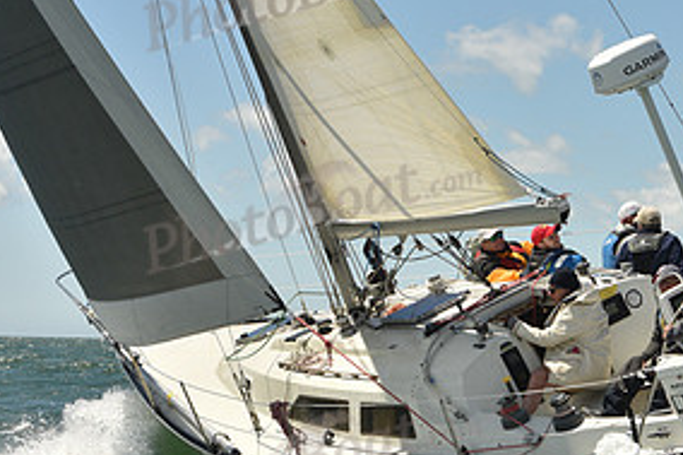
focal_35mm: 143
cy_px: 302
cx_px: 608
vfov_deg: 9.6
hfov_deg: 14.2
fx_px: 2711
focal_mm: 70
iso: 320
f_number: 11
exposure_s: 1/800
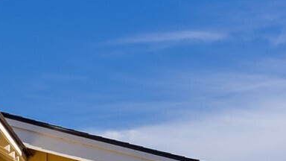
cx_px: -236
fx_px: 1122
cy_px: 297
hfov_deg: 13.1
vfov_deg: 7.9
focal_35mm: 148
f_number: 2.8
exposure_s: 1/320
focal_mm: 32
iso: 80
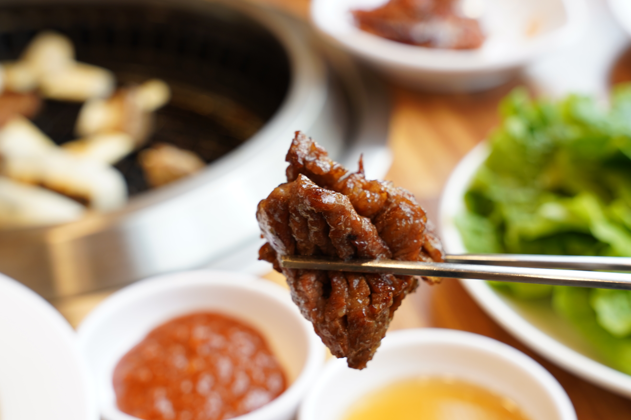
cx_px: 308
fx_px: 1089
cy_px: 240
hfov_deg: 32.3
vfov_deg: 21.9
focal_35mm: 62
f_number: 7.1
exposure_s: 1/15
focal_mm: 49.9
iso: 250
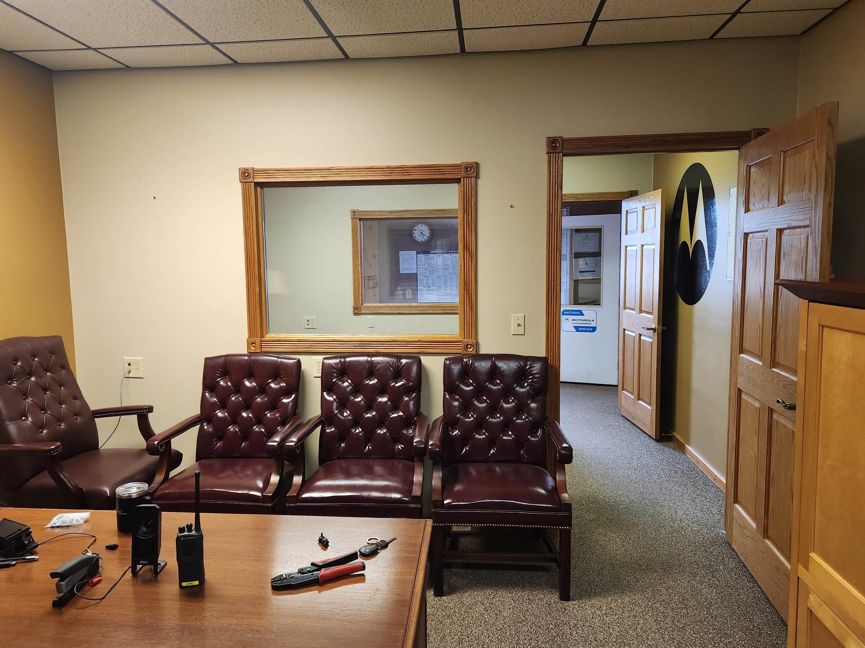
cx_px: 420
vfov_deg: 56.8
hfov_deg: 71.6
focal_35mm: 24
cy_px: 331
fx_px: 600
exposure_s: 1/120
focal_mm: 5.4
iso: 640
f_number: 1.8
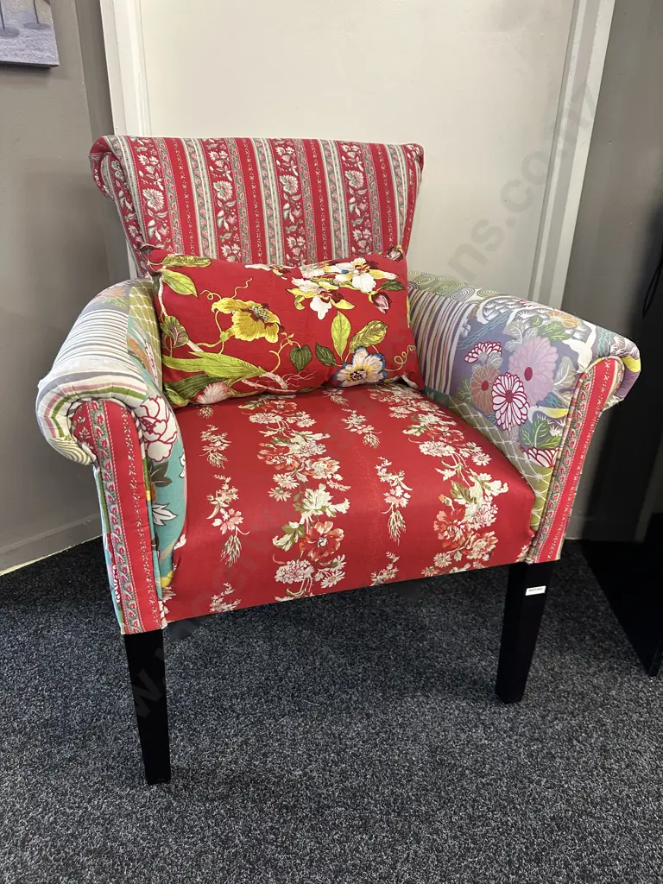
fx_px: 613
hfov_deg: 56.8
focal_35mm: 24
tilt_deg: -25.5
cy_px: 442
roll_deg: -1.6
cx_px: 332
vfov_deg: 71.6
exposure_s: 1/50
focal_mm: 6.86
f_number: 1.78
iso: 200
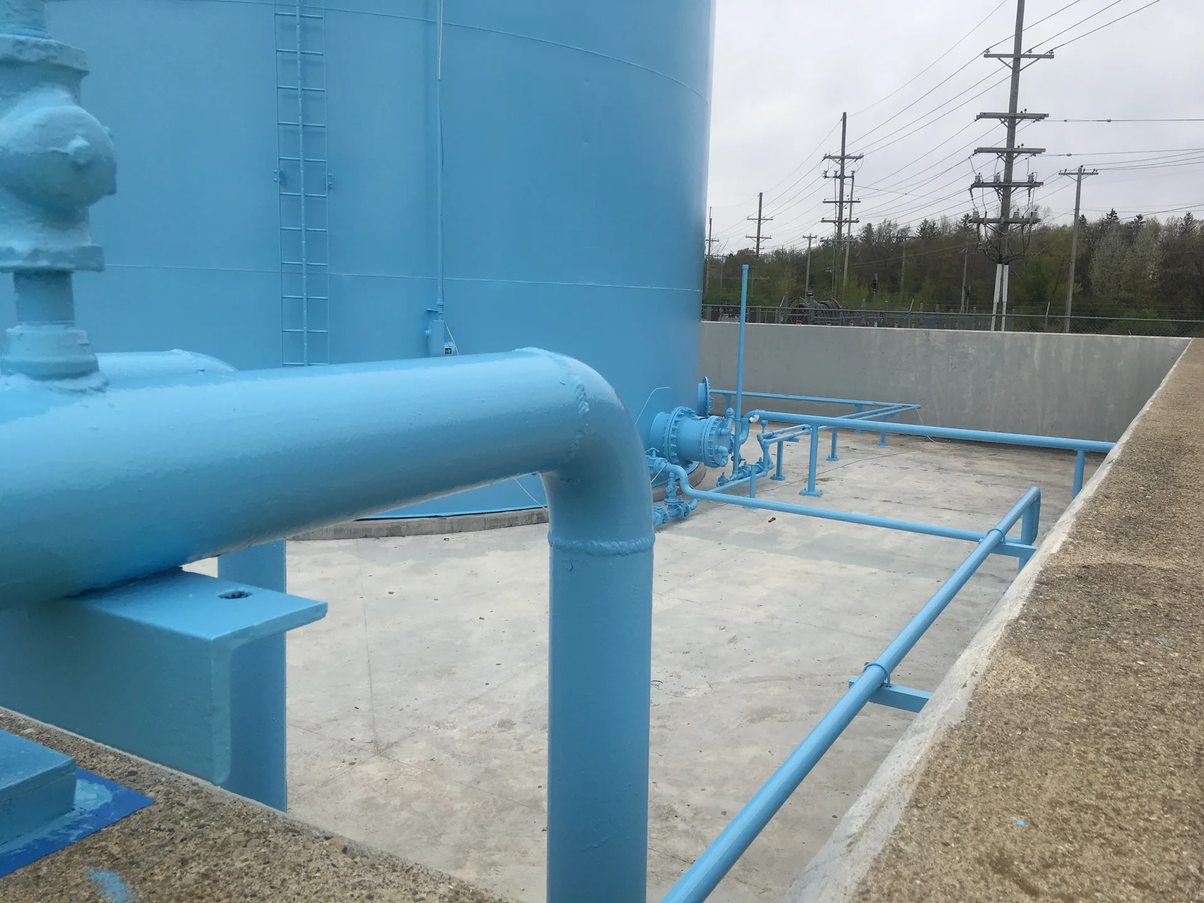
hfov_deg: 61.7
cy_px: 452
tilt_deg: -9.5
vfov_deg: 48.2
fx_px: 1009
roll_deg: -0.9
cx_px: 602
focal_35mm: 29
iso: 25
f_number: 2.2
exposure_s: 1/1832
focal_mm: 4.15
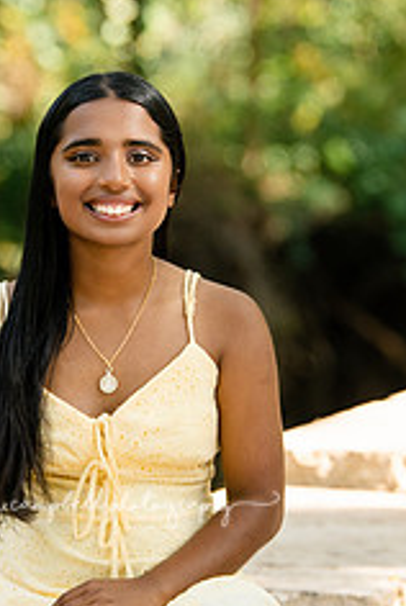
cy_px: 367
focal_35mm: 257
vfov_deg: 8.0
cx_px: 75
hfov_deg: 5.4
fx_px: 4335
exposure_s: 1/640
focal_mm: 135
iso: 400
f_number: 3.5
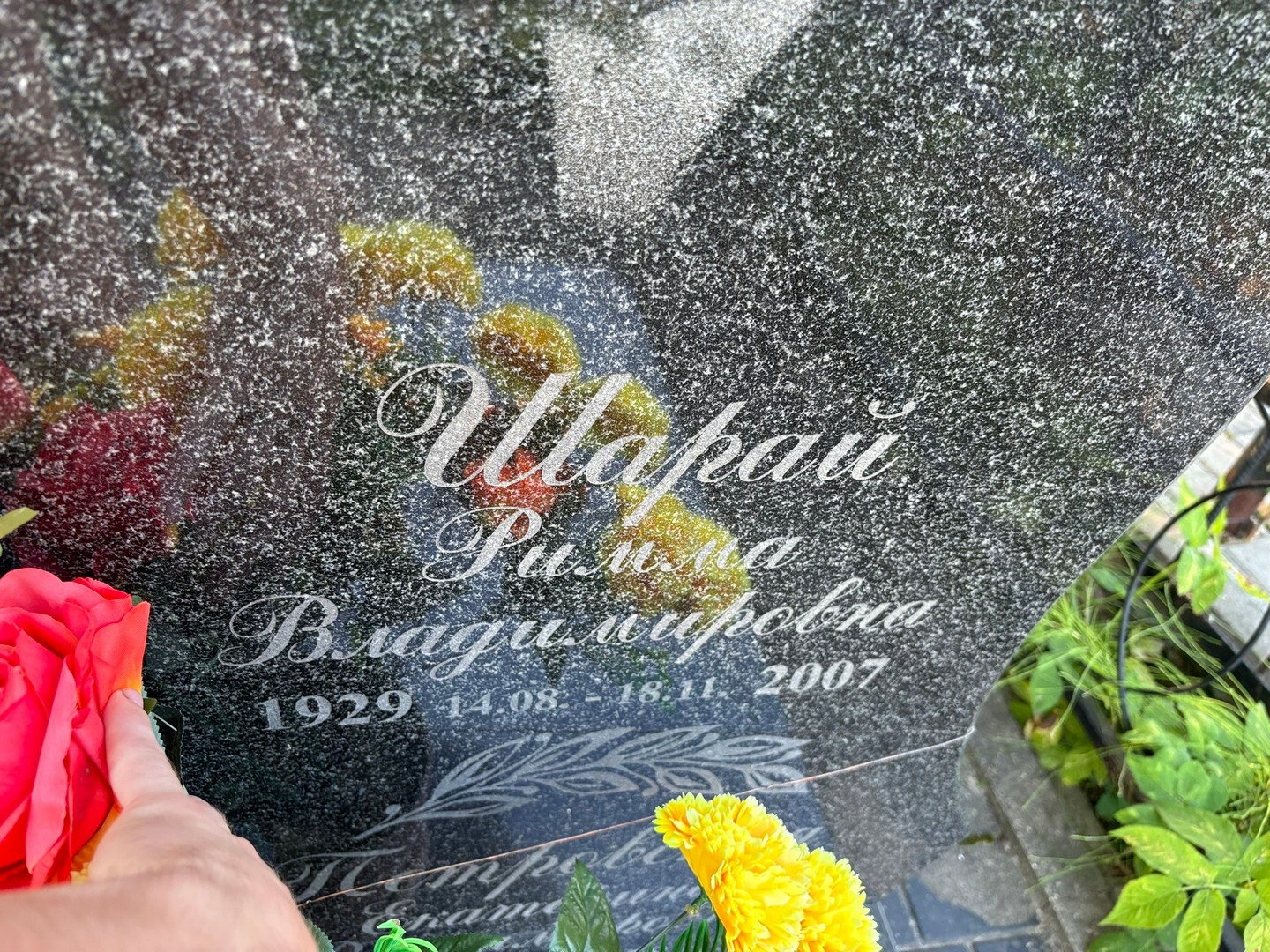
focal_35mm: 26
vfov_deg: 53.1
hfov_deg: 67.3
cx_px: 635
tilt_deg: -40.1
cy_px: 476
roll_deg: -9.6
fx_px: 954
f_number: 1.6
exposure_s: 1/121
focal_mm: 5.96
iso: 125
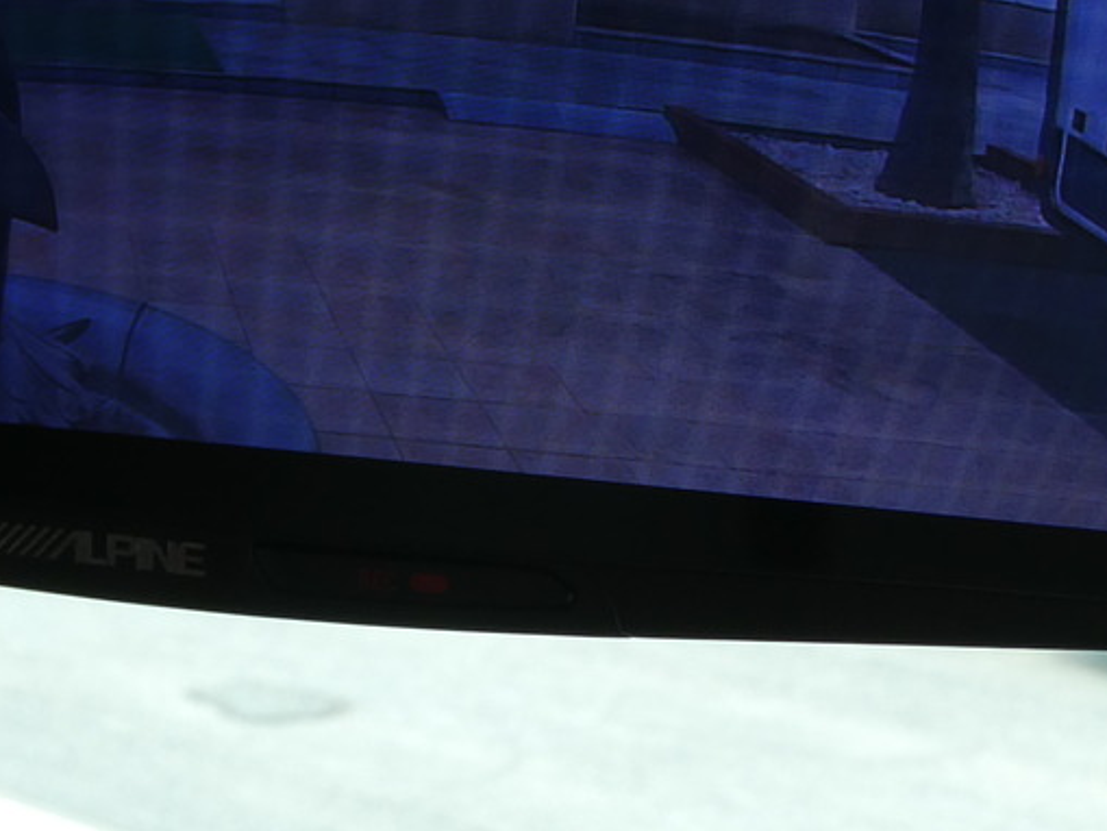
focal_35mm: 88
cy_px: 172
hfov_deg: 22.2
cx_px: 409
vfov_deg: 16.7
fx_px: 2815
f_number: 3.5
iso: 80
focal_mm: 5
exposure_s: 1/100
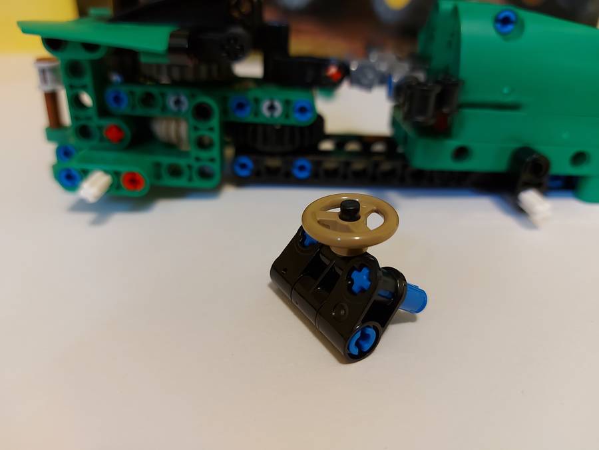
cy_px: 225
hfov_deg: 71.6
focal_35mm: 24
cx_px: 300
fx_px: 415
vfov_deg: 56.8
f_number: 1.8
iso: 200
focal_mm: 5.23
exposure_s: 1/33
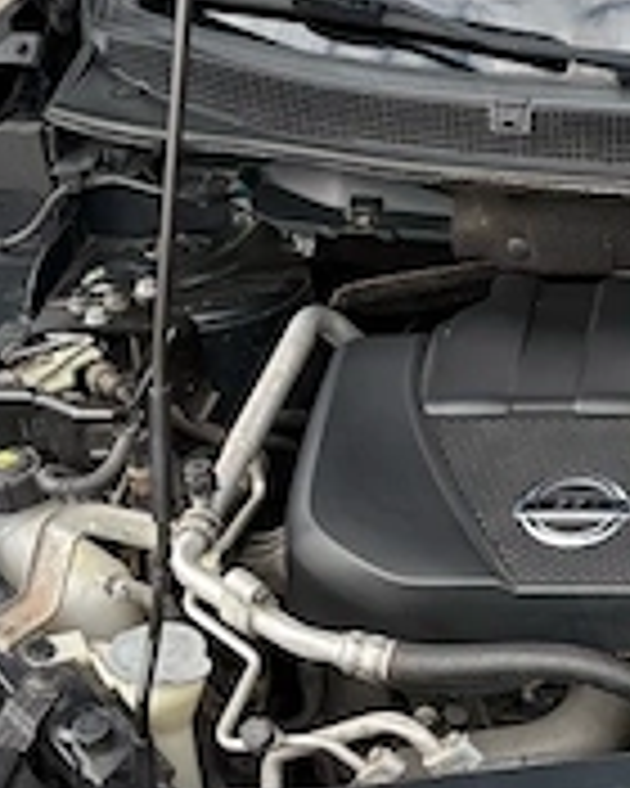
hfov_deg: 16.3
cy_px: 572
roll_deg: -0.9
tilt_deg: -33.2
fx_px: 2028
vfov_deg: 21.8
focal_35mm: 87
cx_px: 904
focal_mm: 5.96
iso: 64
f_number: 1.6
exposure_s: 1/667
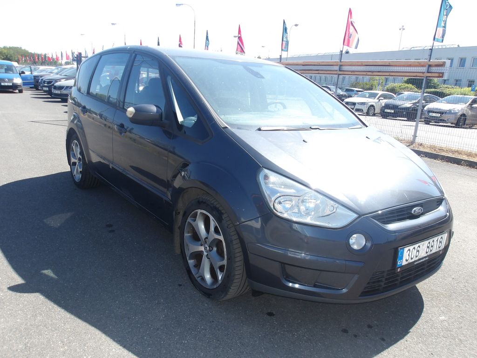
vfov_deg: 51.4
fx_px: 372
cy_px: 179
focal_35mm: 27
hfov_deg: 65.3
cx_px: 238
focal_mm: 4.9
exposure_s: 1/522
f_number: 3
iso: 100
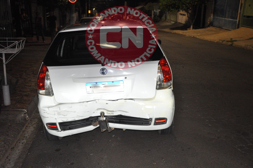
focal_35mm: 42
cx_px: 126
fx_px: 295
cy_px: 84
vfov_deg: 31.8
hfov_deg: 46.5
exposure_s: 1/60
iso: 1600
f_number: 5
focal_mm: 28
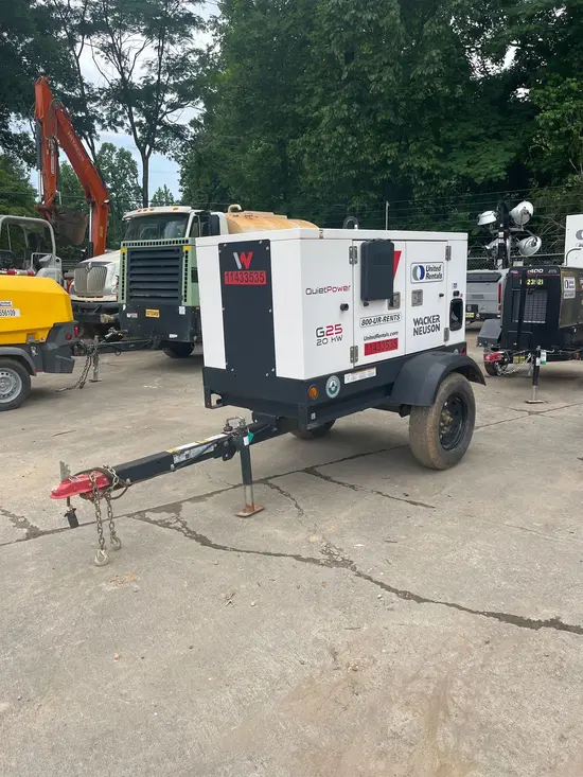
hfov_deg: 53.1
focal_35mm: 26
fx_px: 584
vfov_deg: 67.3
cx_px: 292
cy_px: 388
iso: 50
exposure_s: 1/1558
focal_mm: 5.1
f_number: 1.6
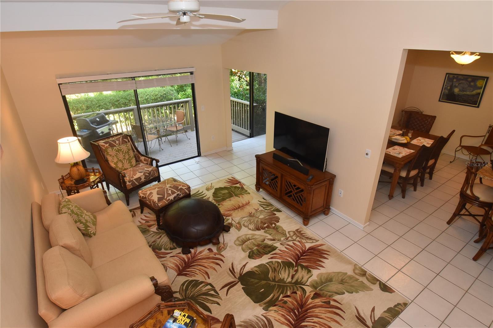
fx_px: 246
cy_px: 164
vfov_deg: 67.4
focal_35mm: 18
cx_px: 246
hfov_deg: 90.0
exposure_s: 1/100
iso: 800
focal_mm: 12
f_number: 5
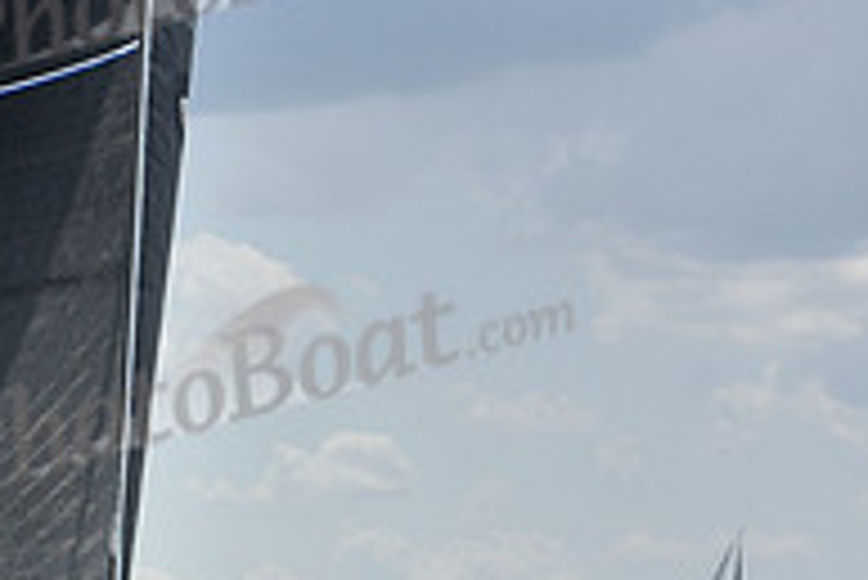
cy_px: 677
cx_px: -288
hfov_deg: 9.6
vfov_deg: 6.5
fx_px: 5067
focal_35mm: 210
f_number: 8
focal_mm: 70
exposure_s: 1/1250
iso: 250
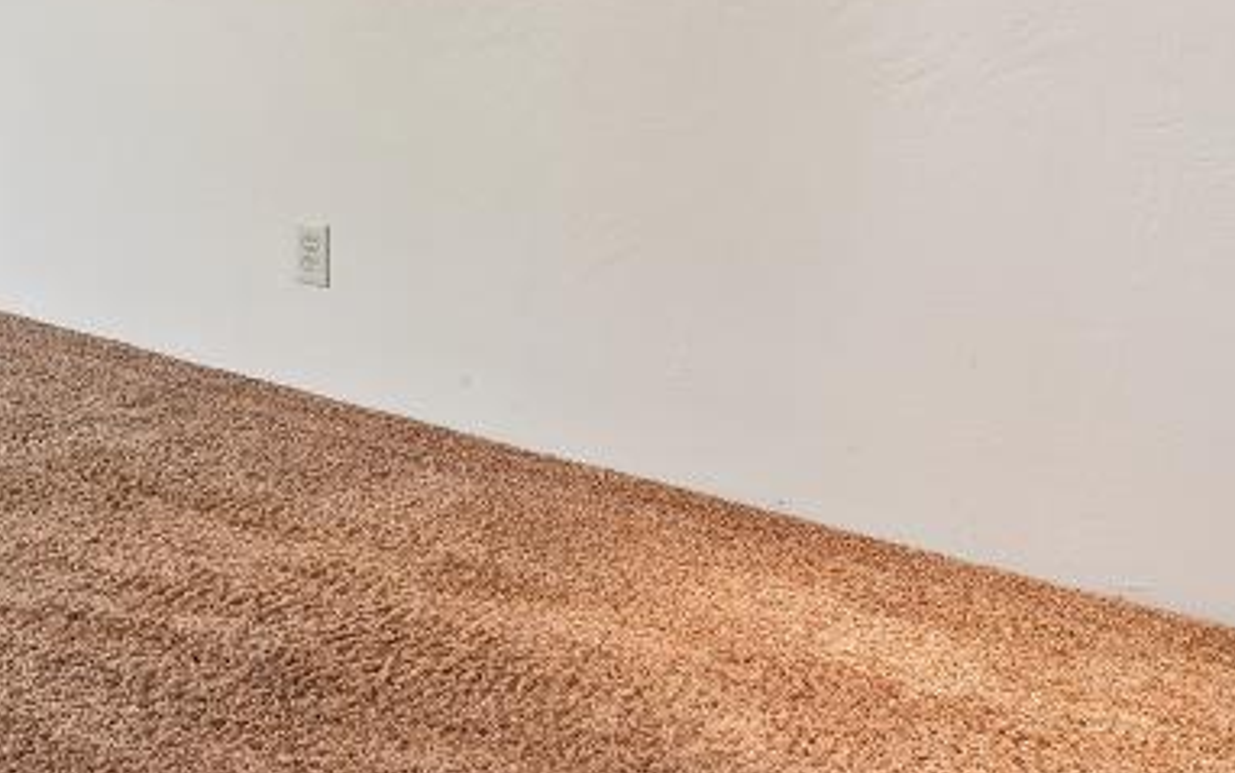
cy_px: -239
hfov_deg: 31.0
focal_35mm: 56
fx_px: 1885
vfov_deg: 21.0
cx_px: -220
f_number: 8
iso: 640
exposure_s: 1/15
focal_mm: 14
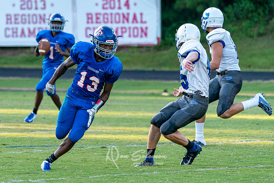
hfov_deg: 5.1
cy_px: 90
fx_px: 3064
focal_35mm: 402
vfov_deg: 3.4
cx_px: 76
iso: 2500
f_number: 5.6
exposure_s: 1/1000
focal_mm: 271
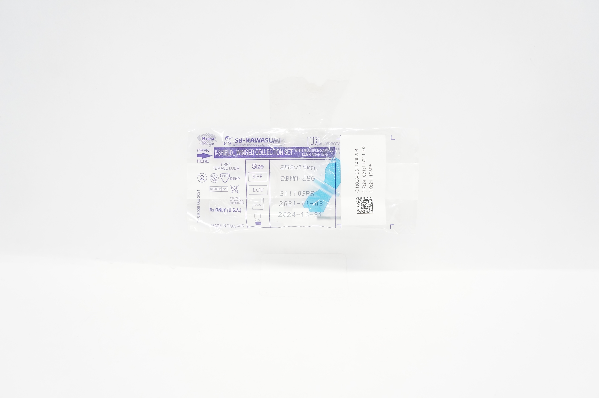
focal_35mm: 27
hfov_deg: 67.4
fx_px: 449
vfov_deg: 47.8
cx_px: 300
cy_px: 199
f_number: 5.6
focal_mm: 18
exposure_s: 1/60
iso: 800
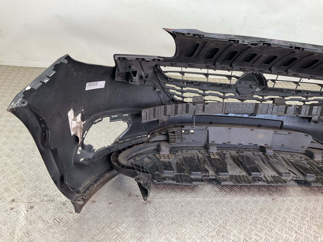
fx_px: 271
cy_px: 121
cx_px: 162
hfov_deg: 61.7
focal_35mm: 29
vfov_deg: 48.2
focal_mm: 3
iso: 40
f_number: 1.8
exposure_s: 1/100
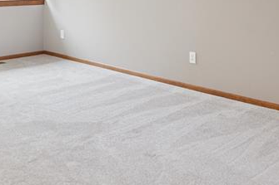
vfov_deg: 24.2
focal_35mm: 52
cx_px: 129
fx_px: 403
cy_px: -19
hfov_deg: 38.2
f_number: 8
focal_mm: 17
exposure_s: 1/10
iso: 400
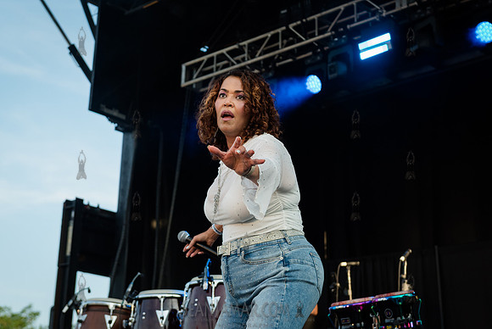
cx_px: 225
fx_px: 879
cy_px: 141
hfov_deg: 31.3
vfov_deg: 21.2
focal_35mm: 64
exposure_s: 1/1600
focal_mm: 56
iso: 1000
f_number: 4
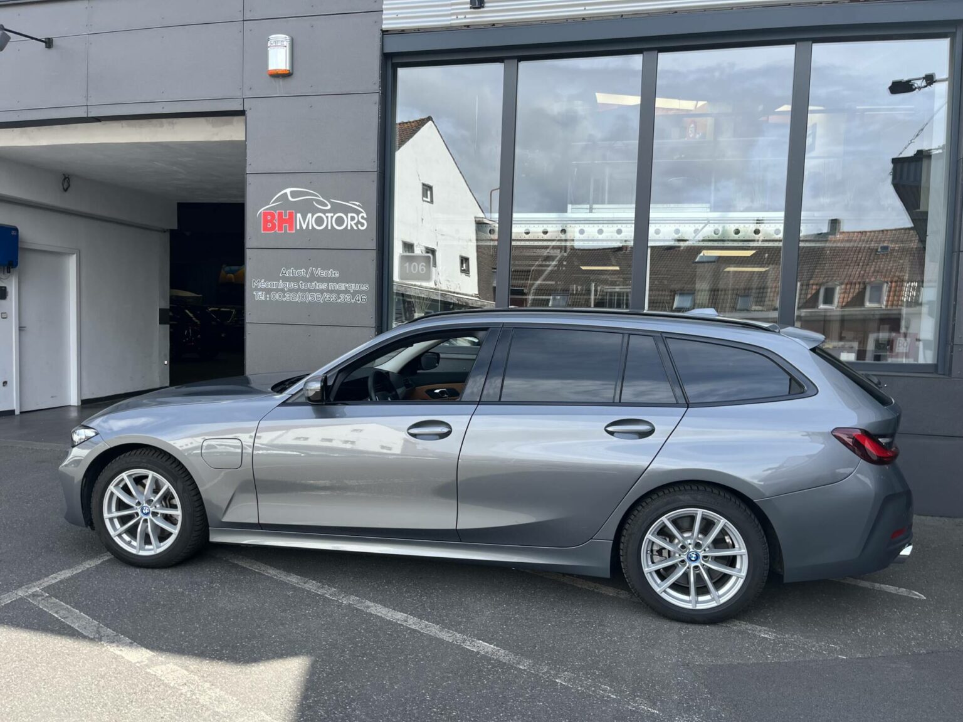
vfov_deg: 53.1
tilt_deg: -3.3
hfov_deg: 67.3
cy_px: 361
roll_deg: -2.5
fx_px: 723
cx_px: 482
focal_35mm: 26
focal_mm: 5.1
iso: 50
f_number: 1.6
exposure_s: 1/840
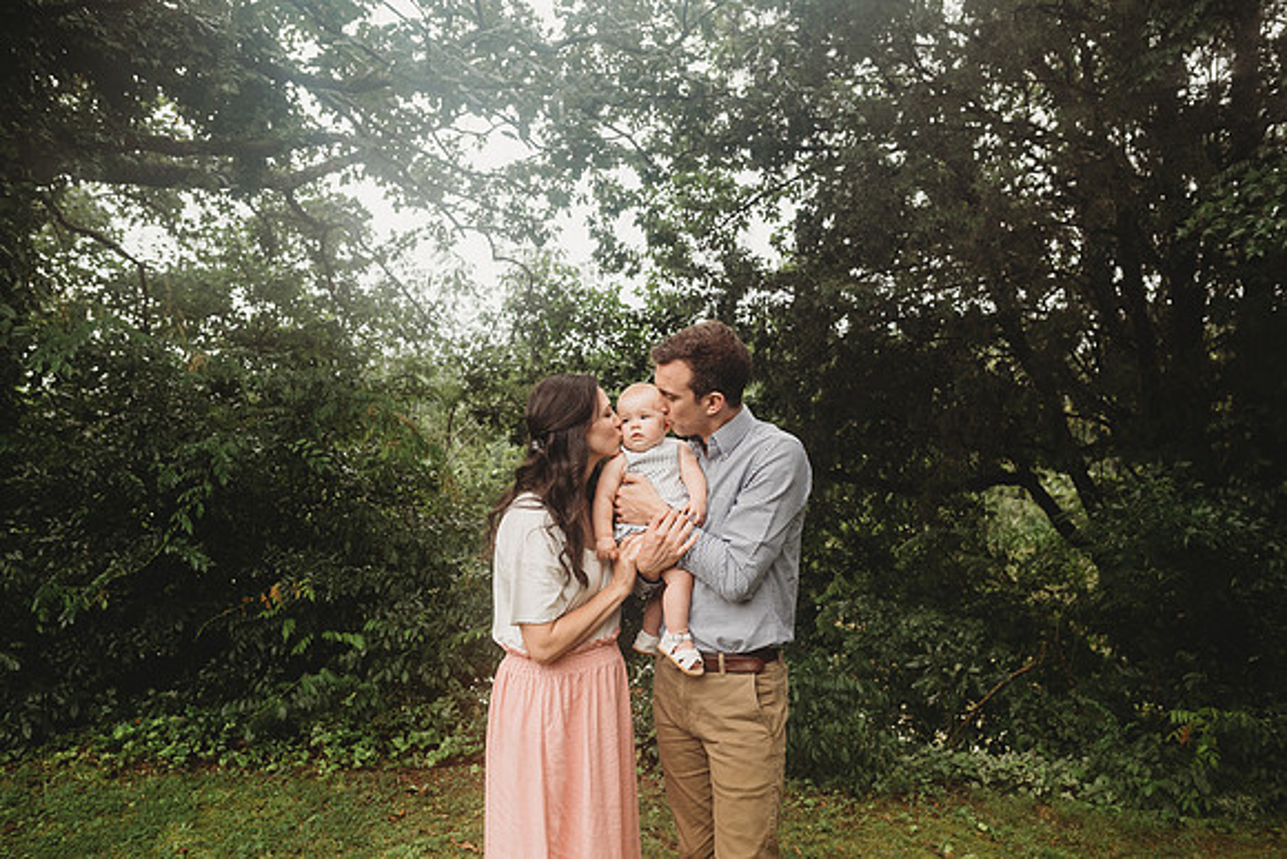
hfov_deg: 70.7
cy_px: 429
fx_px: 907
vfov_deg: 50.7
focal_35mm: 25
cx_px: 647
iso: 400
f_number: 3.5
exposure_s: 1/160
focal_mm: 24
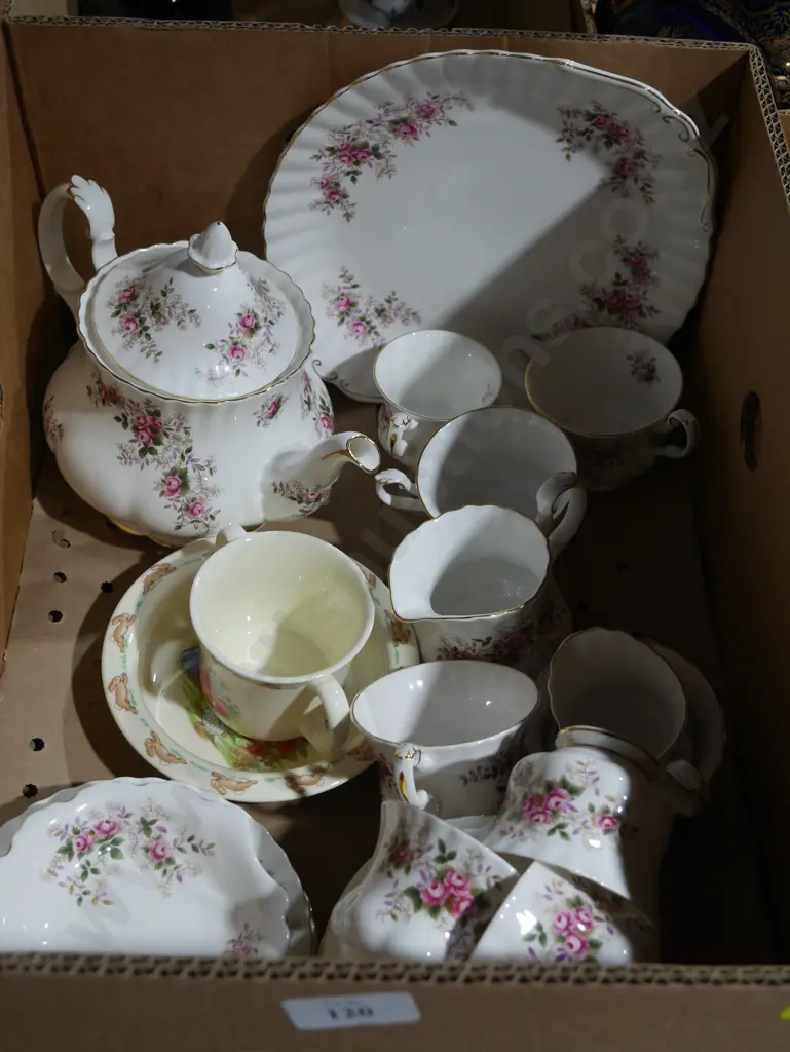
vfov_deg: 41.2
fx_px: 1399
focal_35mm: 46
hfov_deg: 31.5
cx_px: 395
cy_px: 526
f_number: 5.1
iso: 500
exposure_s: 1/60
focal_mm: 23
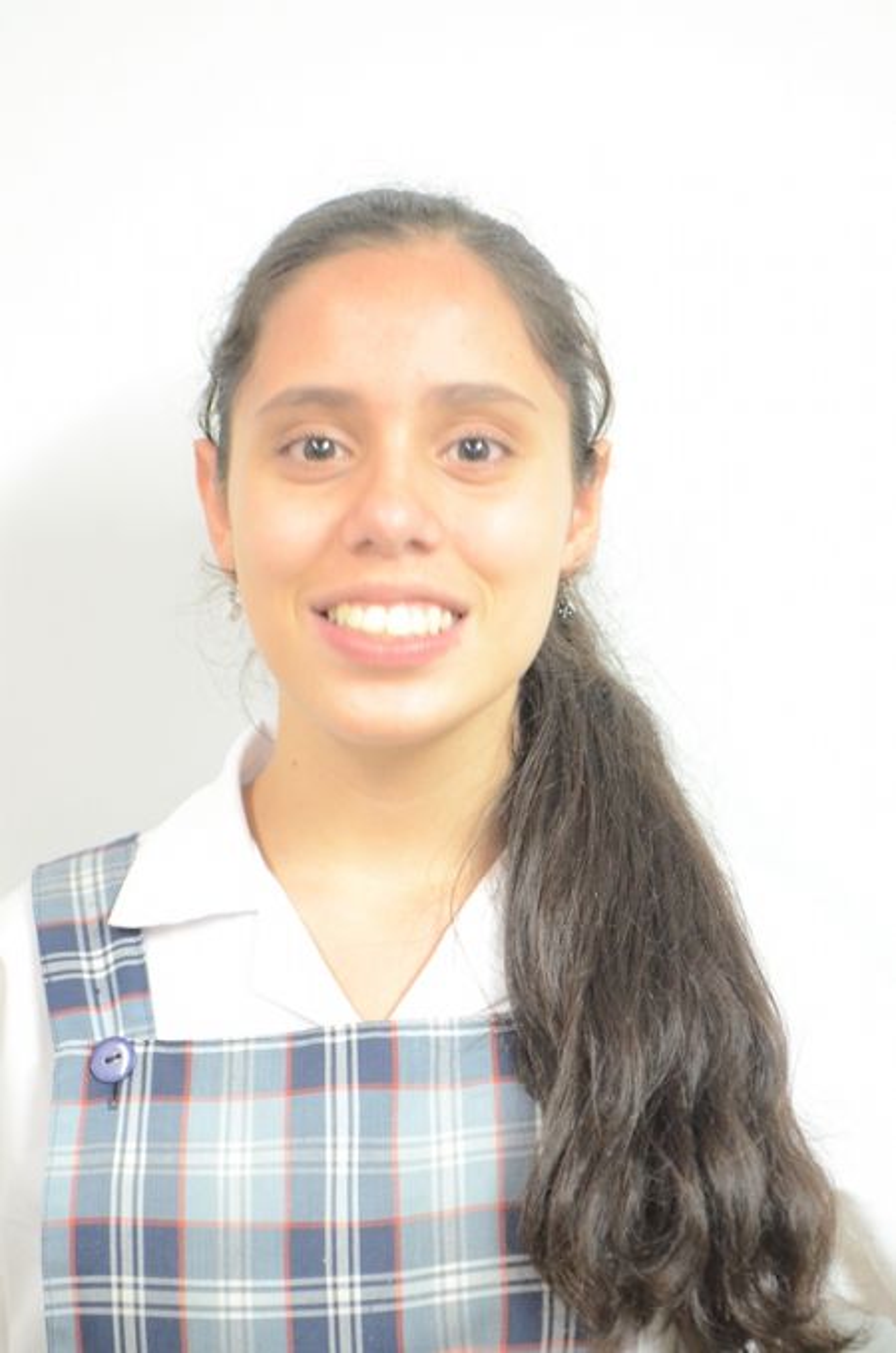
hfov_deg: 16.5
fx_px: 3092
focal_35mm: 82
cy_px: 676
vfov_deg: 24.7
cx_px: 448
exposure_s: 1/15
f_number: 5.6
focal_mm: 55
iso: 3200
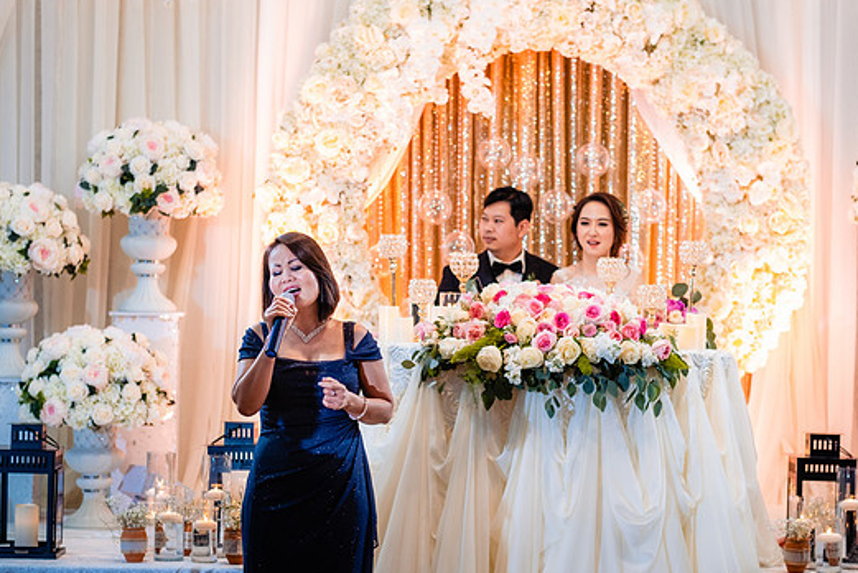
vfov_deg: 13.2
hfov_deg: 19.6
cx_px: 460
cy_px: 273
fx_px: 2480
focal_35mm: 104
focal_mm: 56
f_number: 2
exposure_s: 1/160
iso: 640
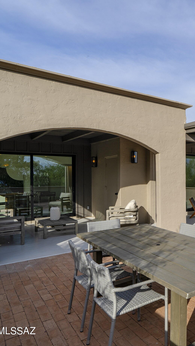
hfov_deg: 35.1
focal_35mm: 27
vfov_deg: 69.9
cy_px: 172
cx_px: 227
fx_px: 248
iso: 100
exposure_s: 1/250
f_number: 9
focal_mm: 17
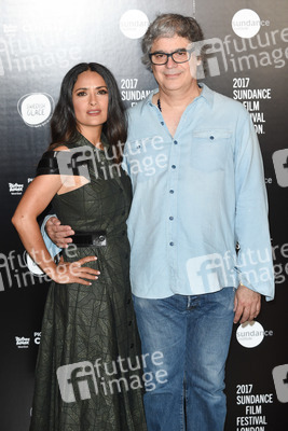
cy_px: 216
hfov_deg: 14.9
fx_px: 1103
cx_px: 144
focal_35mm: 92
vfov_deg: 22.1
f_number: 4
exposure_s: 1/250
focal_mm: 92
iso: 1600
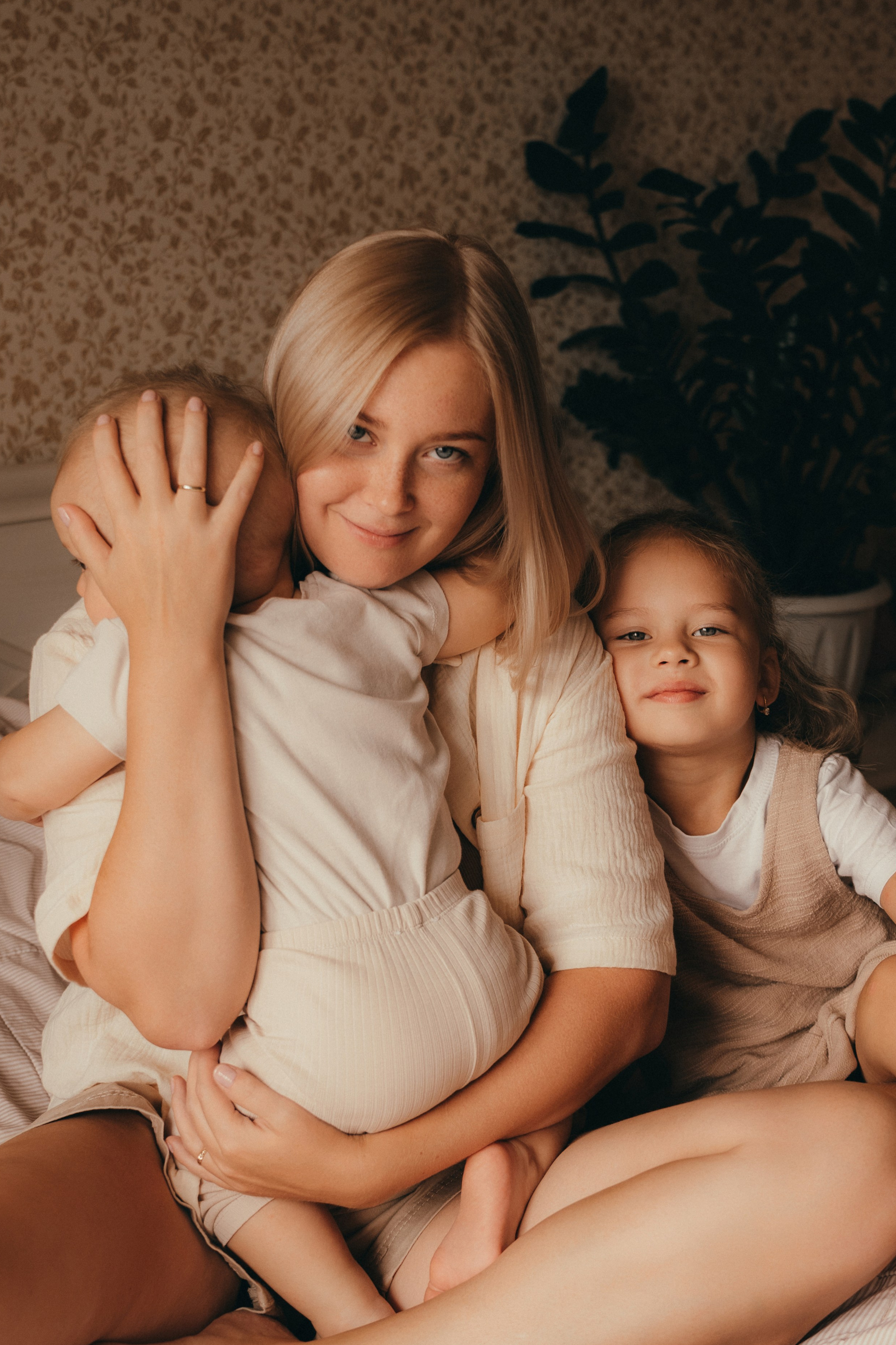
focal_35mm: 56
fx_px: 2091
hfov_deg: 24.2
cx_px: 476
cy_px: 712
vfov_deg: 35.6
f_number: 3.2
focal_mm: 34
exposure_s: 1/320
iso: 200
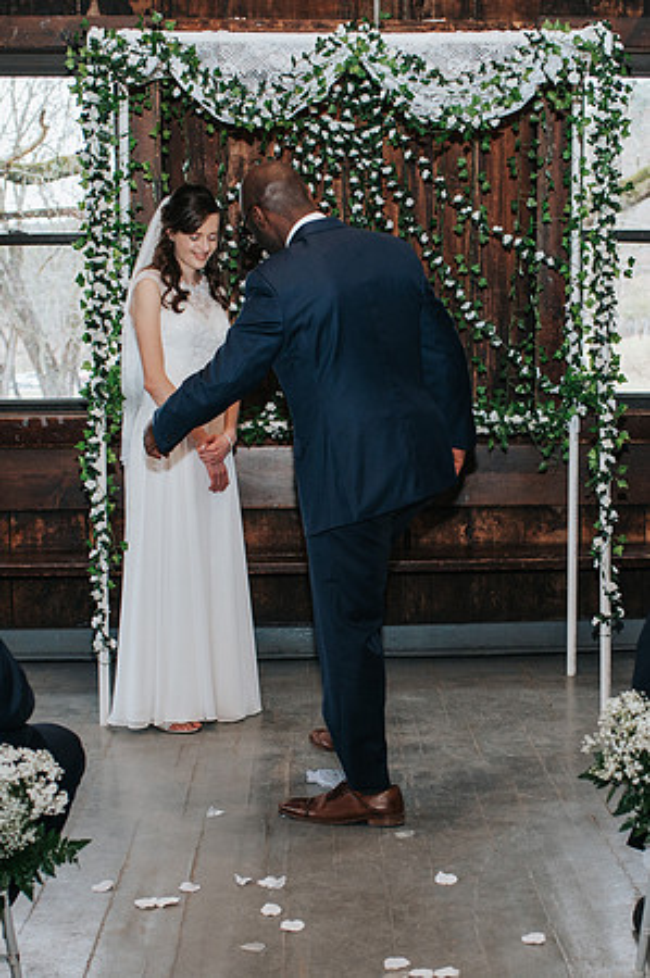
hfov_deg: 22.0
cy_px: 568
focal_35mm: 62
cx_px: 403
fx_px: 1670
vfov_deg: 32.6
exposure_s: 1/200
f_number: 3.2
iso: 1000
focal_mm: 35
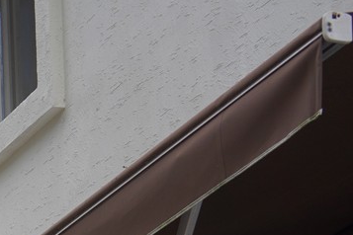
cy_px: 656
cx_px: -565
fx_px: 1922
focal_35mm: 196
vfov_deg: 6.5
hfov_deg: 9.2
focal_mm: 35
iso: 100
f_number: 9
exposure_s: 1/125
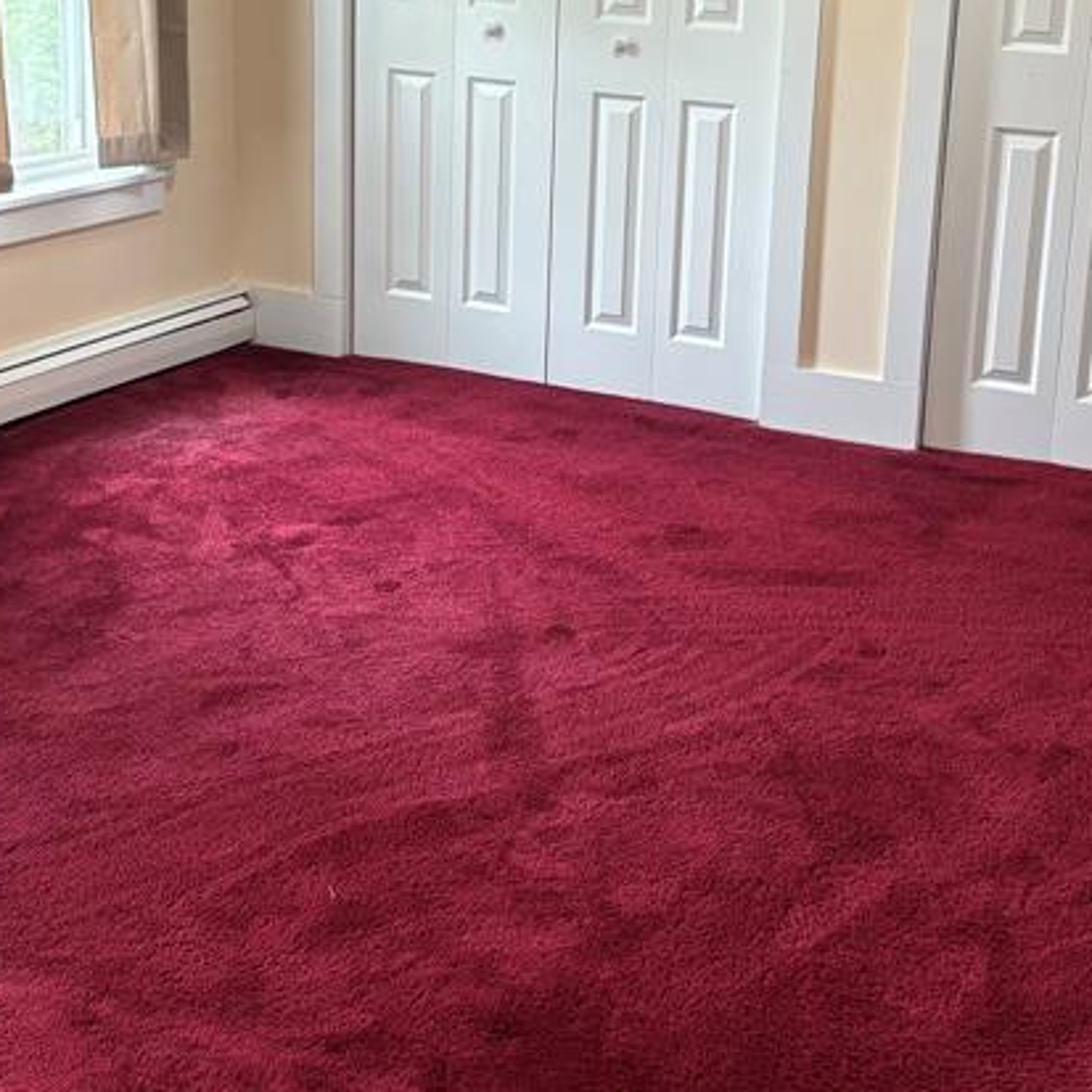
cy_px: 312
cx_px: 516
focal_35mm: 57
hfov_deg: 30.0
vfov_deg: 29.7
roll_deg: -1.5
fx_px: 2034
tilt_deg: -12.7
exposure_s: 1/60
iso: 160
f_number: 1.6
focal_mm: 5.96
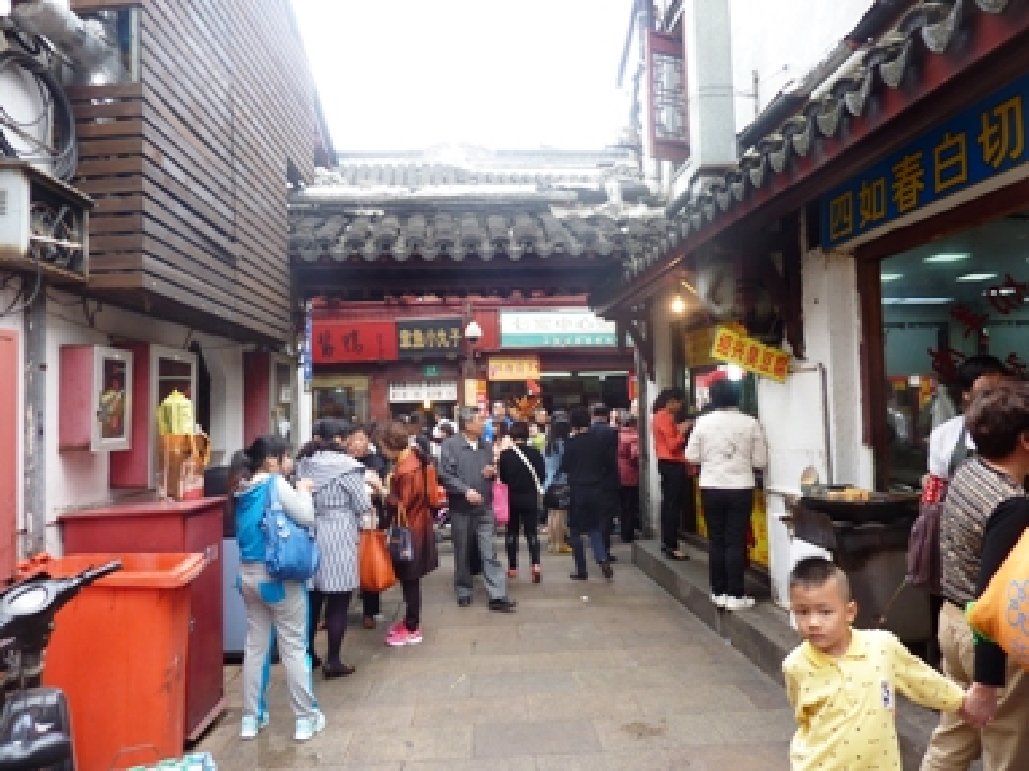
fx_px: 743
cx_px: 514
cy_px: 386
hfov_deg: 69.4
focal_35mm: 25
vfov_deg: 54.9
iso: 80
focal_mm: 4.1
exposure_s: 1/60
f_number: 3.3
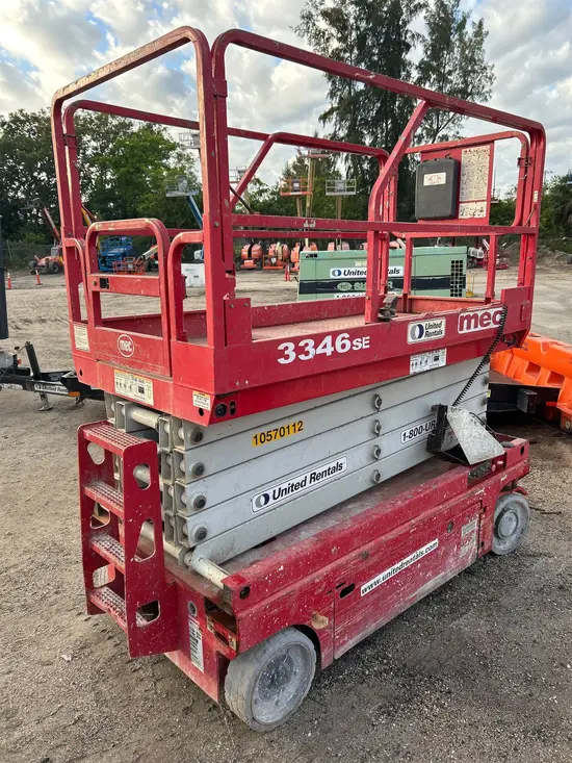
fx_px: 573
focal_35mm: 26
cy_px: 382
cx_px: 286
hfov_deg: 53.1
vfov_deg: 67.3
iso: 50
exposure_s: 1/567
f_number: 1.5
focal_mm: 5.7
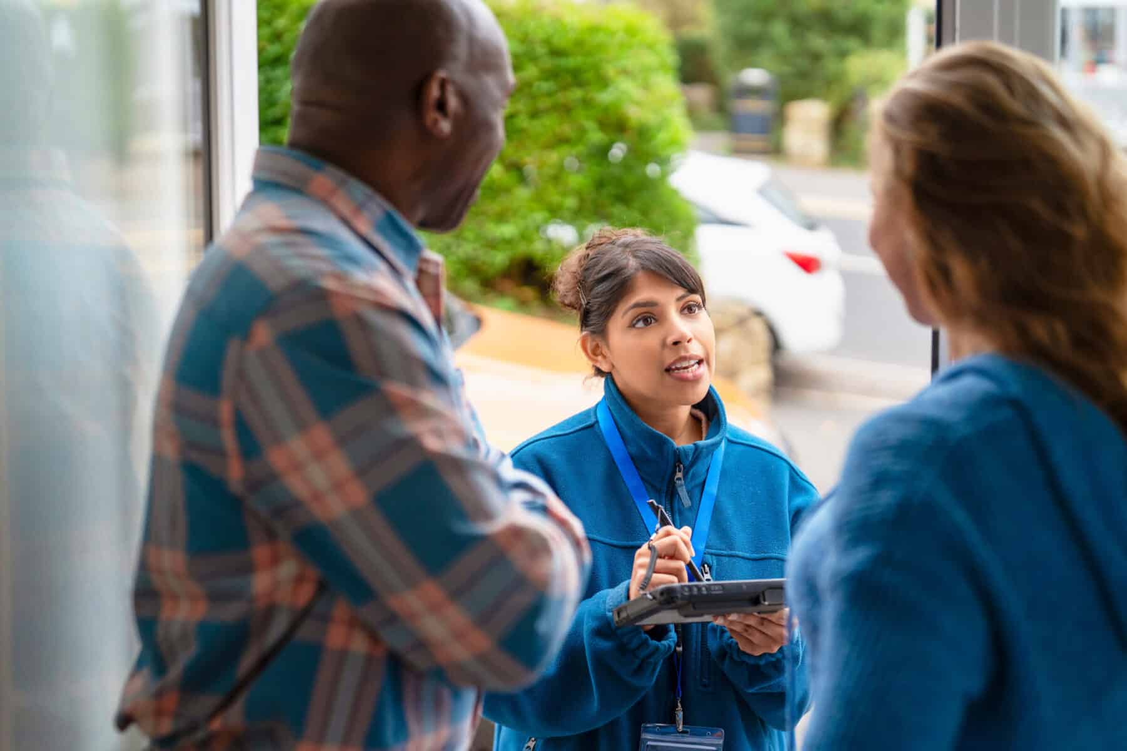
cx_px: 564
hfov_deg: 39.6
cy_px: 376
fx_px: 1565
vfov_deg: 27.0
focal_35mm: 50
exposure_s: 1/1600
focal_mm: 50
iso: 640
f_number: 1.8
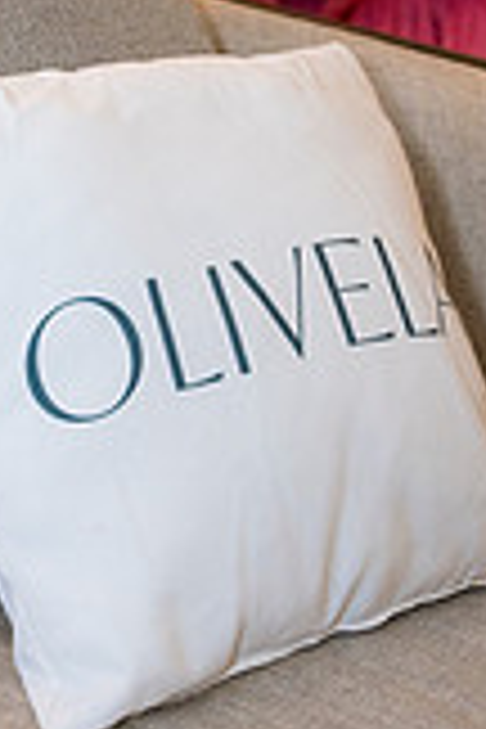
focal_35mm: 100
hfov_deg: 13.6
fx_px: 2025
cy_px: 22
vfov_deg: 19.9
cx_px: 68
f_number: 4
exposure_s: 1/125
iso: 1250
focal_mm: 36
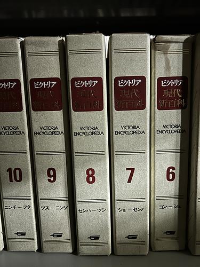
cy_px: 134
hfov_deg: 53.1
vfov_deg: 67.3
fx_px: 200
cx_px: 100
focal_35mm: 26
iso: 640
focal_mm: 5.7
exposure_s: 1/12
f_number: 1.5
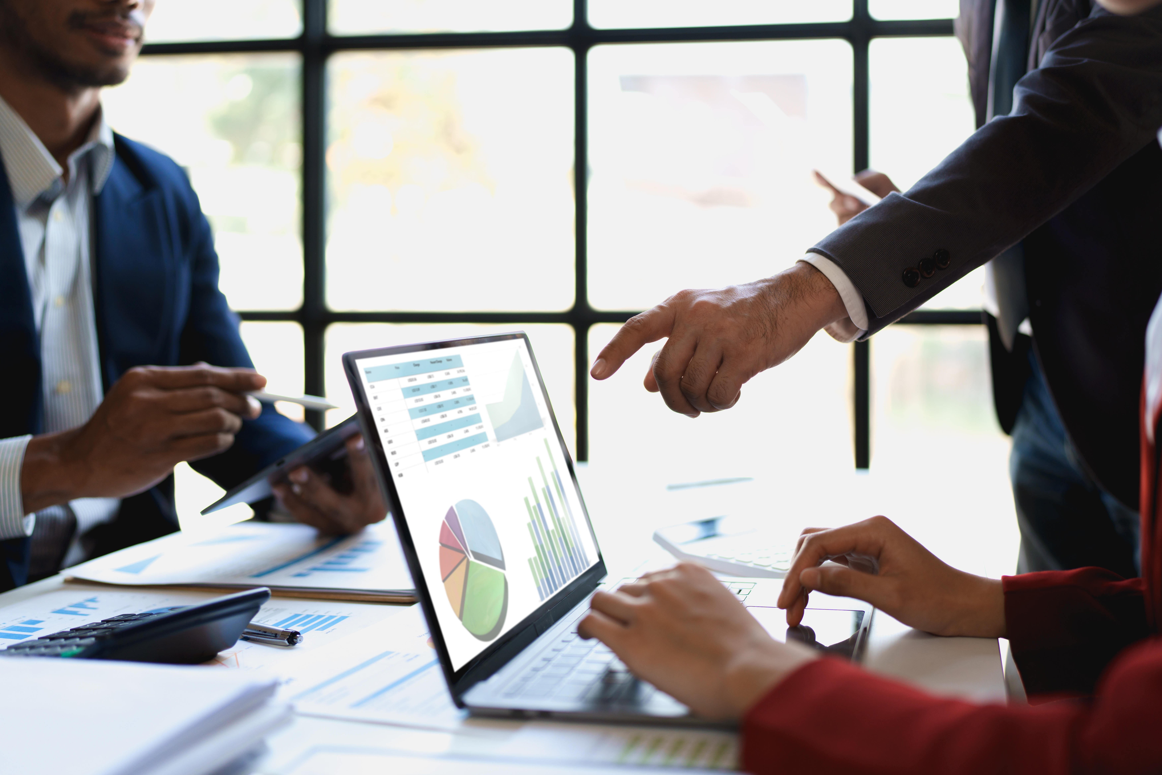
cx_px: 581
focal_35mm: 35
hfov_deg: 54.4
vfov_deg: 37.9
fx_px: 1130
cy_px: 388
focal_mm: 35
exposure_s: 1/640
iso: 100
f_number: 1.4
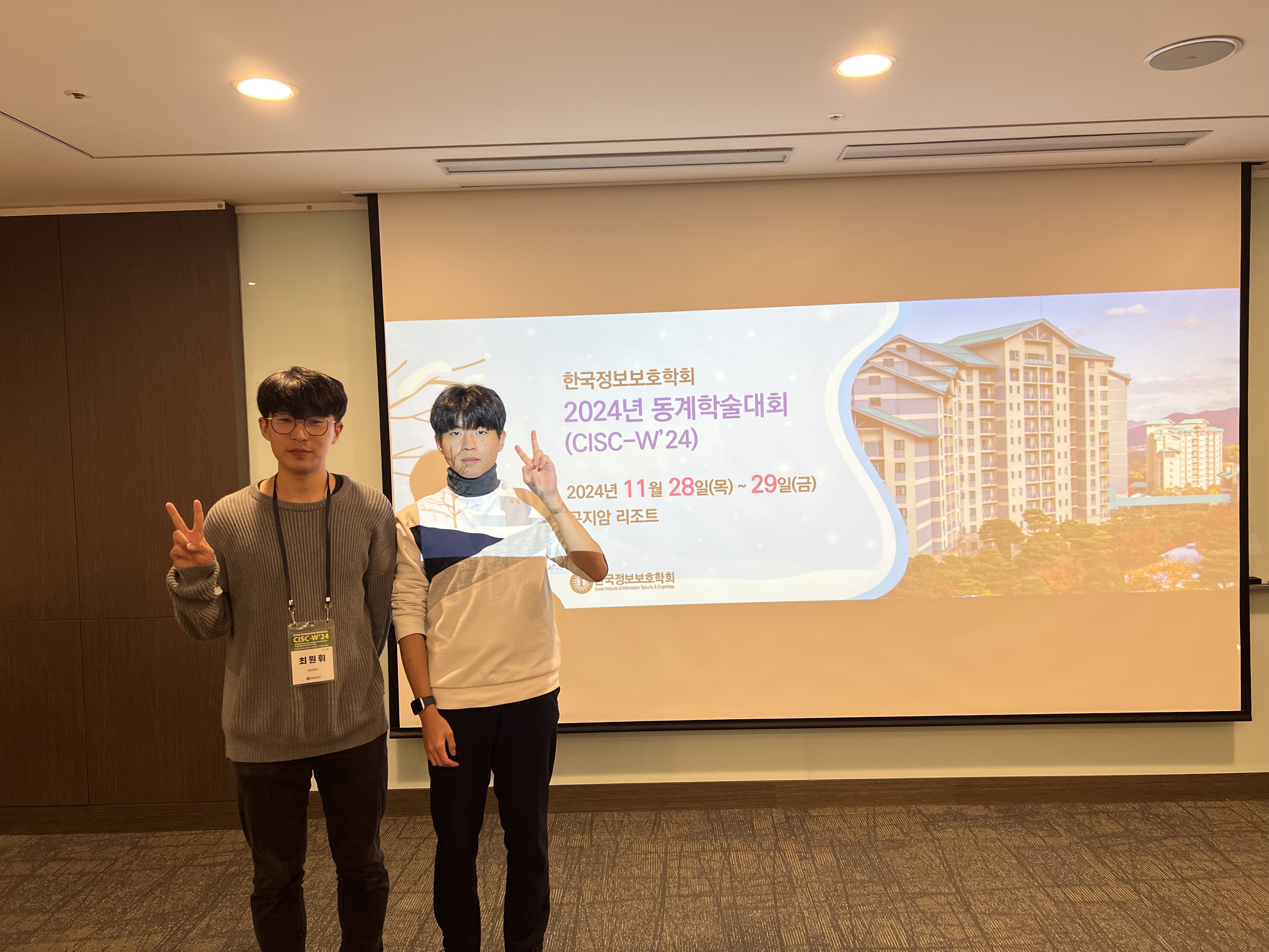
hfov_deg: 67.3
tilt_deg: -3.1
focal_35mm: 26
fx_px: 953
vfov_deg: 53.1
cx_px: 634
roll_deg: +1.2
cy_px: 476
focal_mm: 5.7
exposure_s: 1/120
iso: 80
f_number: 1.5
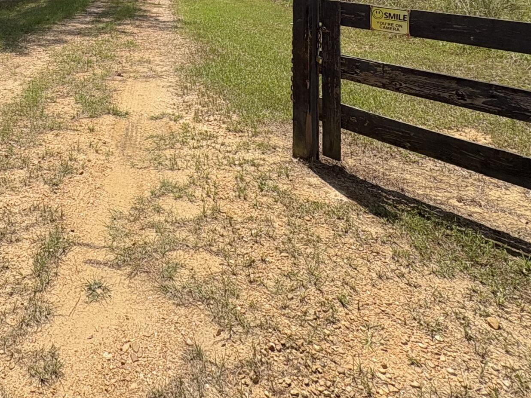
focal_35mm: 34
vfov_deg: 34.7
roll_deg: -2.2
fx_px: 522
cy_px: -60
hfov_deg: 49.3
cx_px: 74
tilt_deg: +1.9
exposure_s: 1/1927
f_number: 2.2
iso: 50
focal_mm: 2.22
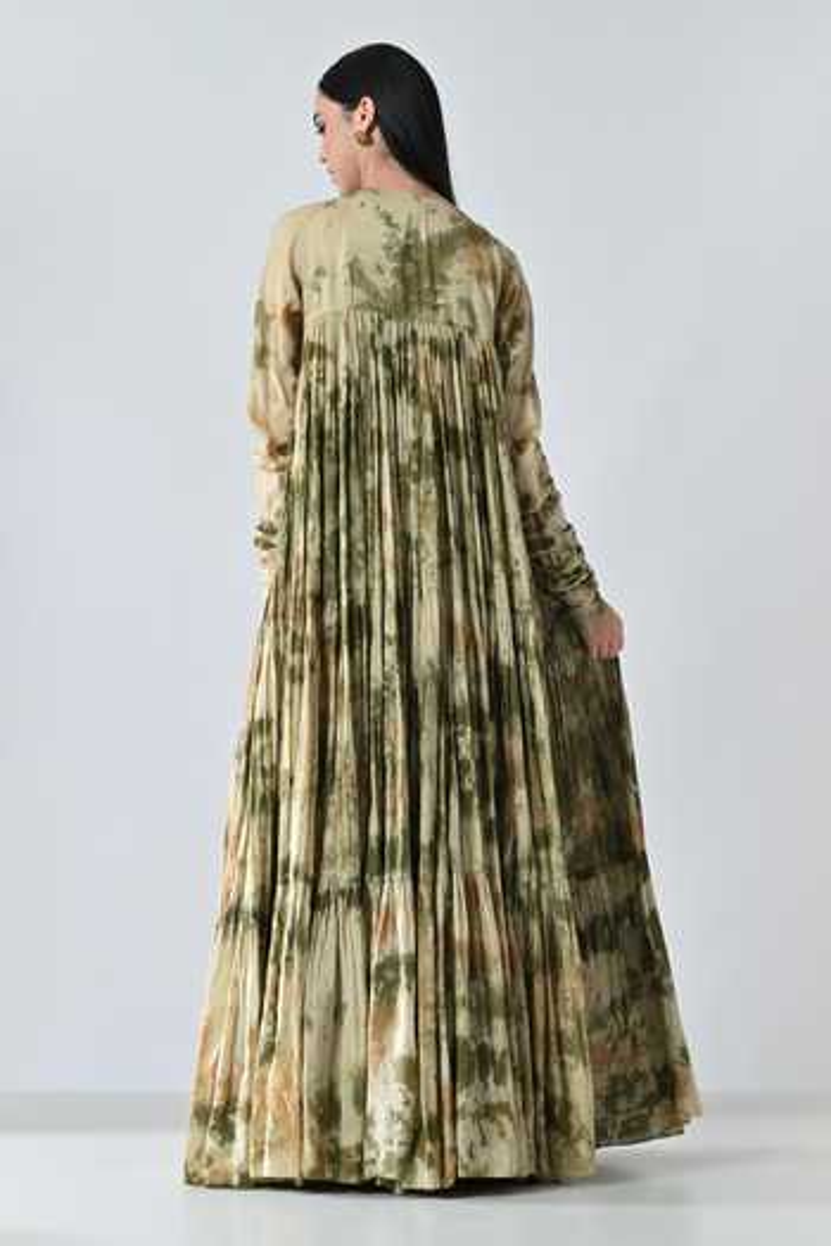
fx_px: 2354
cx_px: 416
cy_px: 623
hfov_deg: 20.0
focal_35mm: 68
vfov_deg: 29.7
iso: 200
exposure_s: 1/160
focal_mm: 68
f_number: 8
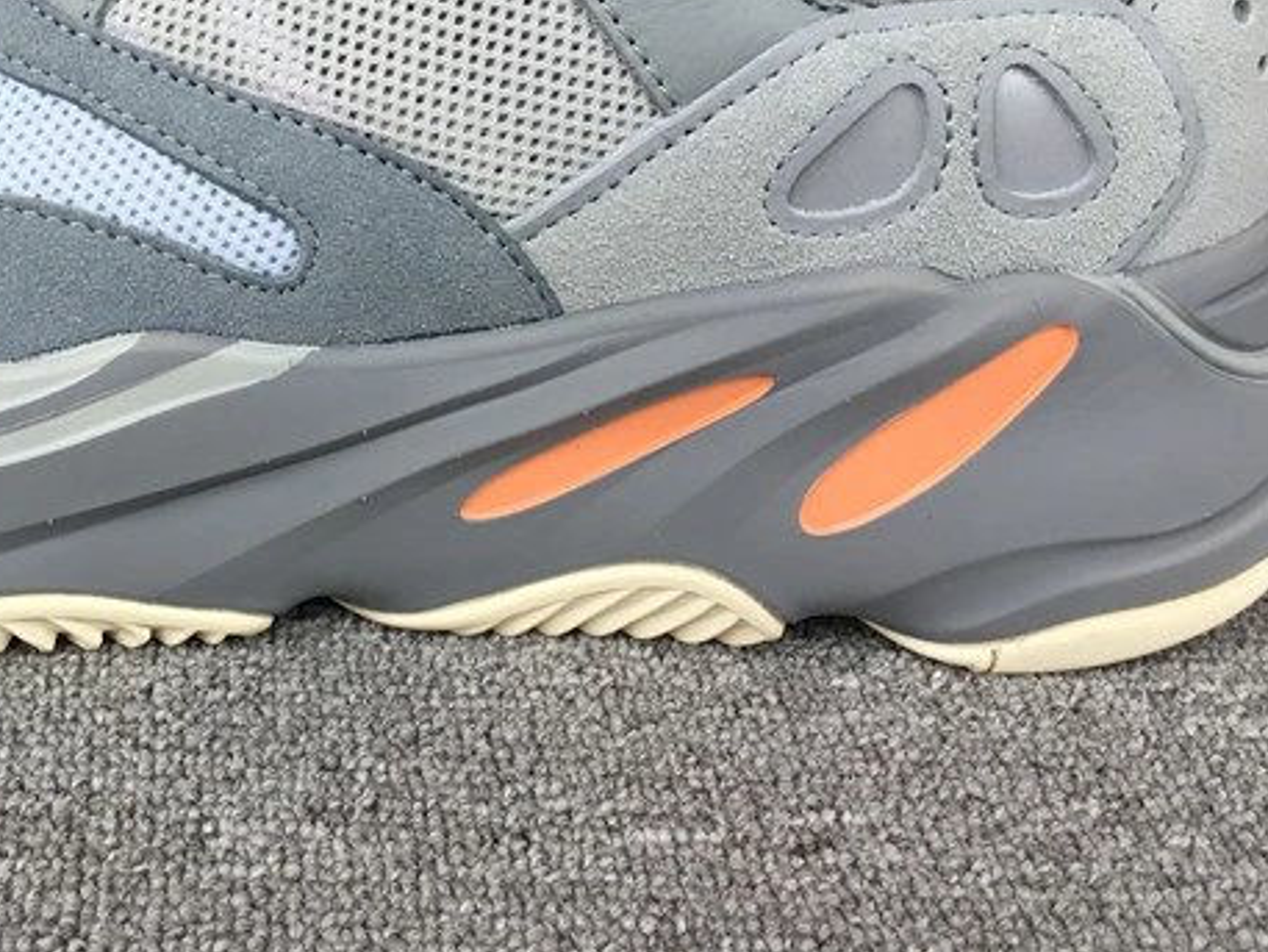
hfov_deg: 31.0
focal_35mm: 61
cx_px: 275
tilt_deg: -24.8
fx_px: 2235
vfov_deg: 23.8
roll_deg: -2.9
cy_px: 257
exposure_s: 1/108
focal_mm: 3.3
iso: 25
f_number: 2.4
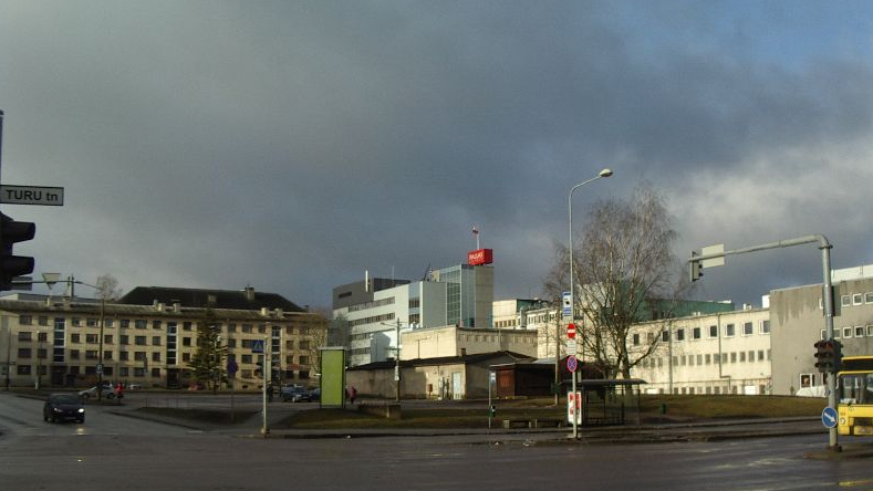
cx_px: 432
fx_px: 972
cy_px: 280
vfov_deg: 28.3
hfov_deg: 48.4
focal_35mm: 42
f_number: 4.8
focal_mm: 5.8
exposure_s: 1/320
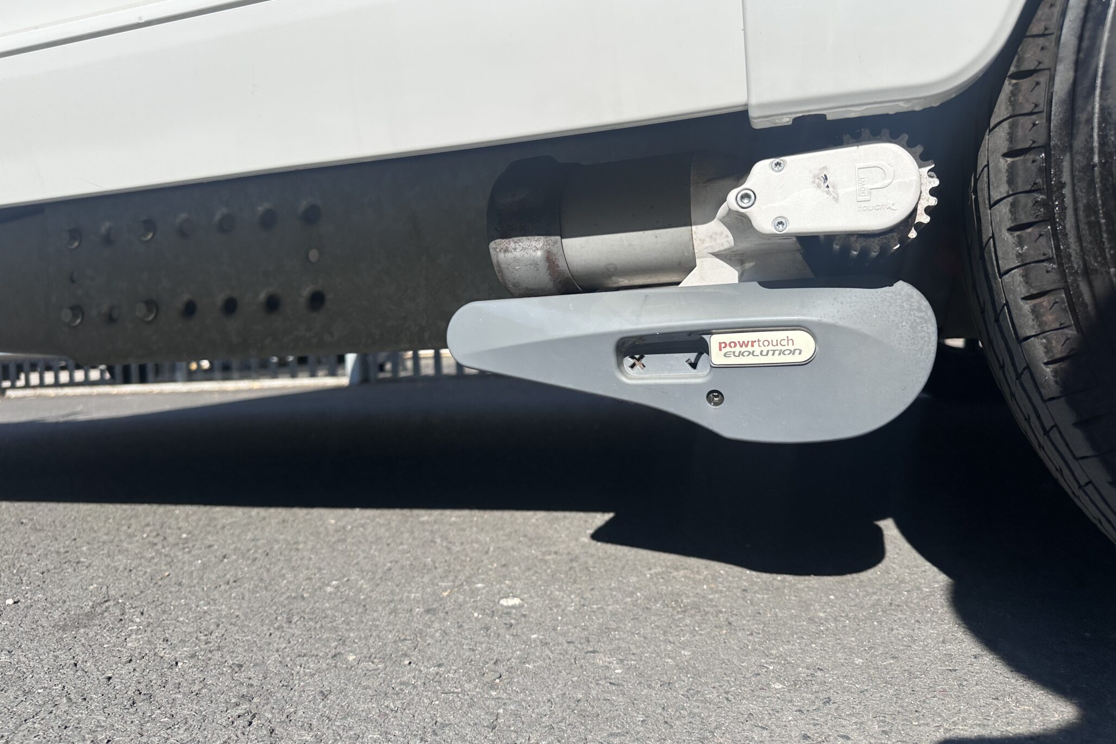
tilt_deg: -2.5
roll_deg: +2.8
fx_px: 775
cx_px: 558
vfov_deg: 51.2
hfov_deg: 71.5
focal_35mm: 25
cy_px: 339
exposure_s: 1/6211
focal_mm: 6.86
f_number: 1.78
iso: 80
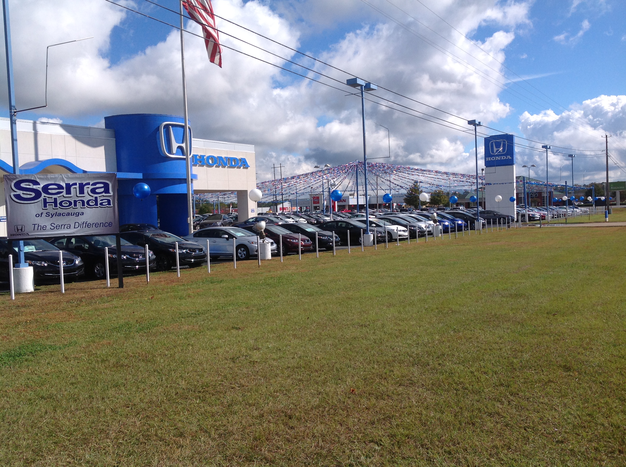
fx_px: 632
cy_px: 234
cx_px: 313
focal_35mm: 35
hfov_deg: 52.7
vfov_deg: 40.6
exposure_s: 1/2747
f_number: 2.4
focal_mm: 4.28
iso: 64
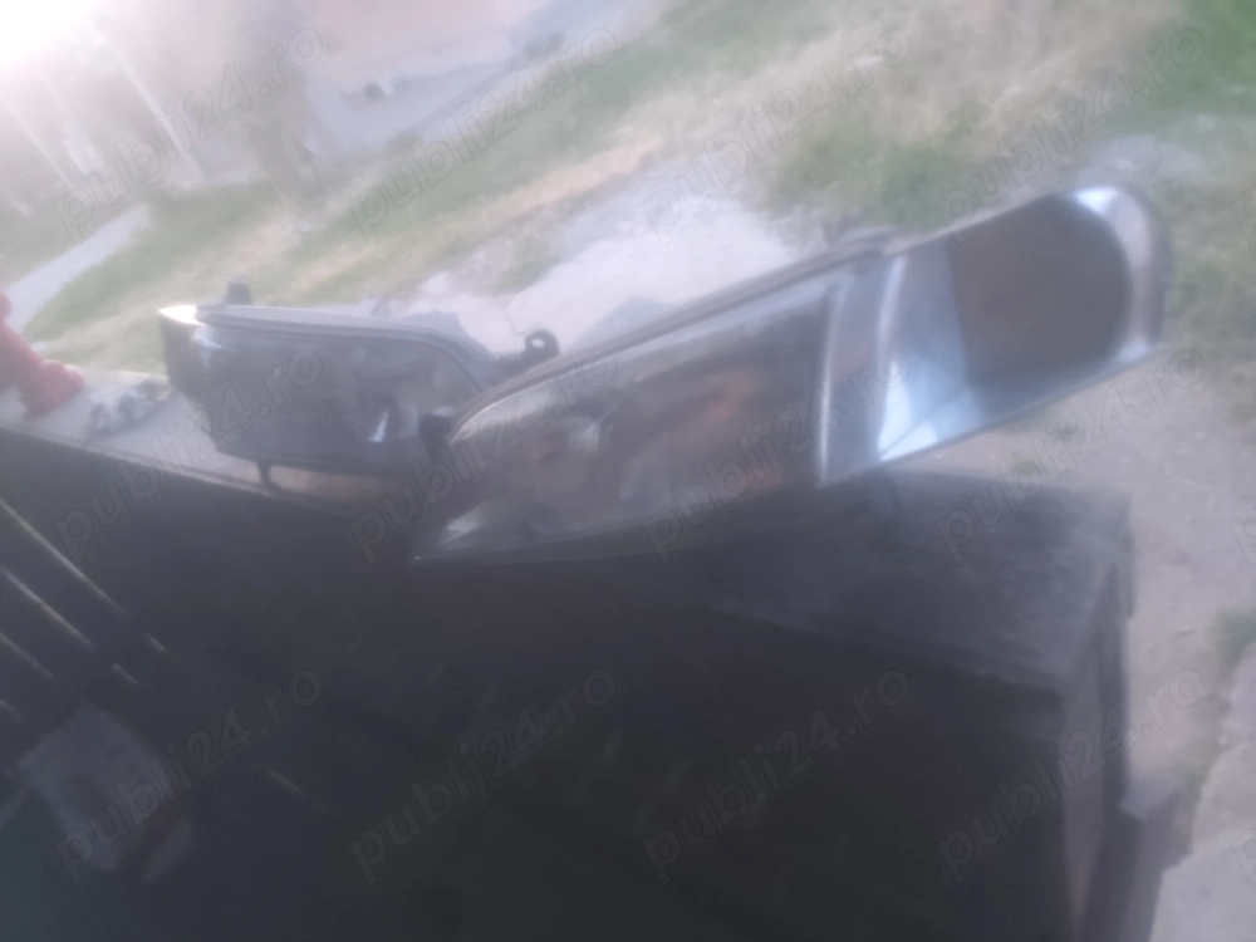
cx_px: 628
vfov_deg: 58.9
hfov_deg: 73.9
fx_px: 835
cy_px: 471
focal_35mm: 23
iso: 2000
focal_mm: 6.14
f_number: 1.65
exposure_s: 1/16.7
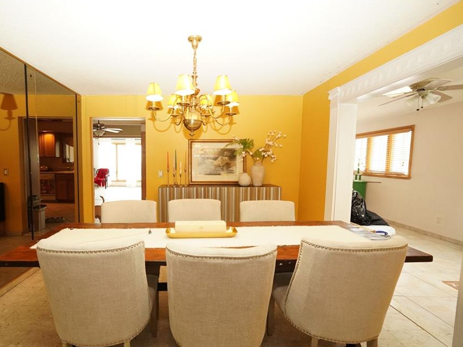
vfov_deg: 74.7
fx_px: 227
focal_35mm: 17
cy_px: 179
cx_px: 191
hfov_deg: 90.1
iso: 2500
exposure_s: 1/125
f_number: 4.5
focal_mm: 10
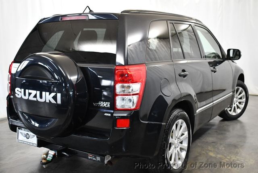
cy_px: 86
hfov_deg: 44.5
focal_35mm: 44
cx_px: 129
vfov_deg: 30.6
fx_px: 316
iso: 1800
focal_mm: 22
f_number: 3.8
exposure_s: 1/125
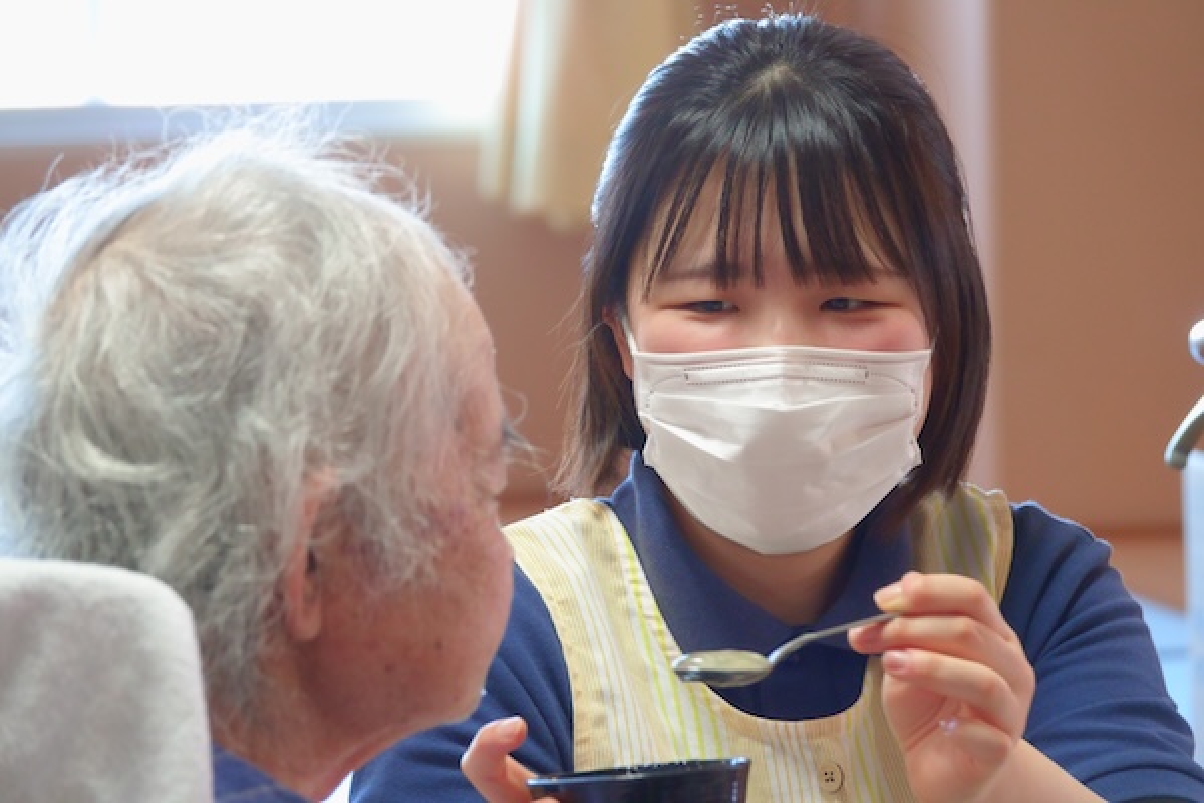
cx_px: 602
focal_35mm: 200
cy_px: 402
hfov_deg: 10.3
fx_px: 6688
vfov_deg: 6.9
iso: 800
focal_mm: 73.24
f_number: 4
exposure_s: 1/100
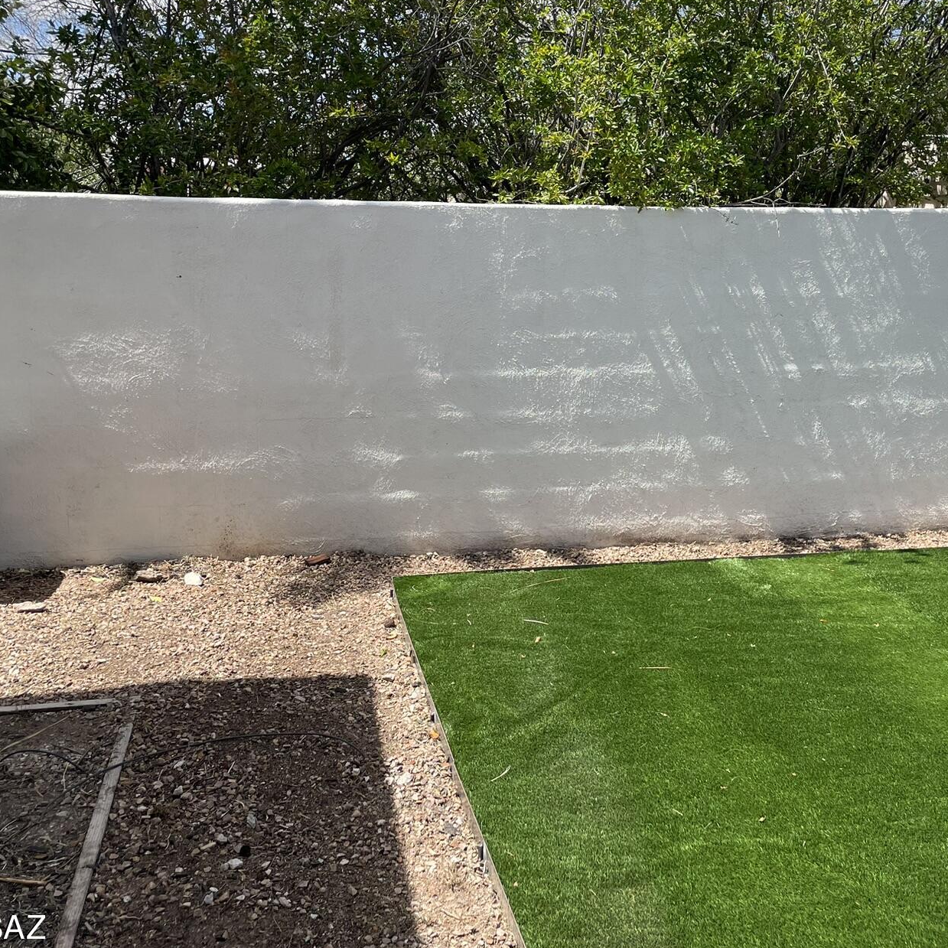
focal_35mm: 38
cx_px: 586
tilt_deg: -7.2
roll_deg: -0.4
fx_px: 1177
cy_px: 393
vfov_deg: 43.7
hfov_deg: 43.6
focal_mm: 4.2
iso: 32
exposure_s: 1/2304
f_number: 1.6
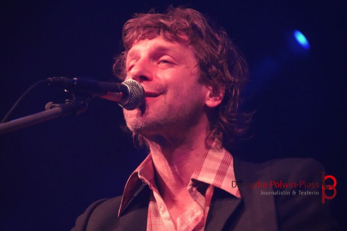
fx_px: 1822
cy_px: 116
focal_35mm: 189
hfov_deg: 10.9
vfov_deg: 7.3
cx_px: 174
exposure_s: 1/50
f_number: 5.6
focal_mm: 126
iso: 6400
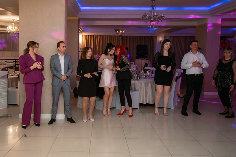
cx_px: 90
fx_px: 249
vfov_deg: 35.0
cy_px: 70
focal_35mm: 38
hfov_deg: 50.2
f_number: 2.8
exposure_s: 1/200
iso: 1600
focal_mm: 30
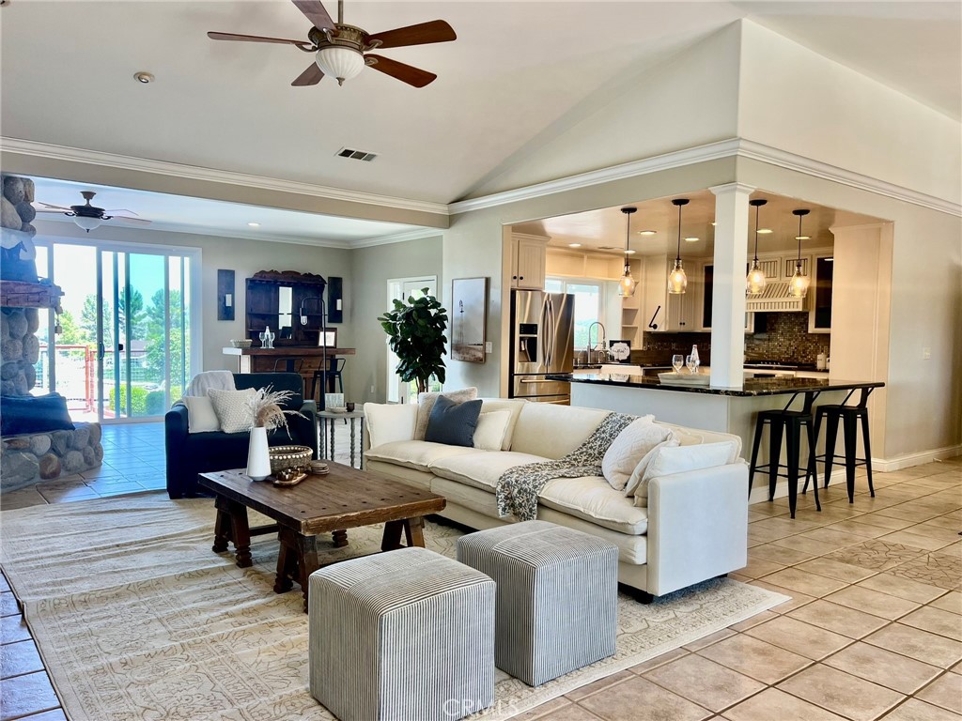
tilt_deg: -2.9
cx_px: 481
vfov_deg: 53.1
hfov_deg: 67.3
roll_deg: -1.1
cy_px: 360
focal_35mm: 26
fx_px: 723
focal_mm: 5.7
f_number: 1.5
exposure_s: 1/120
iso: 80
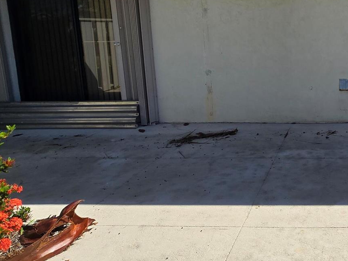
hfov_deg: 49.7
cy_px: 66
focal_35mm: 31
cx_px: 333
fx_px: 312
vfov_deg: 44.0
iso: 50
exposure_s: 1/2614
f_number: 2.2
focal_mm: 2.2
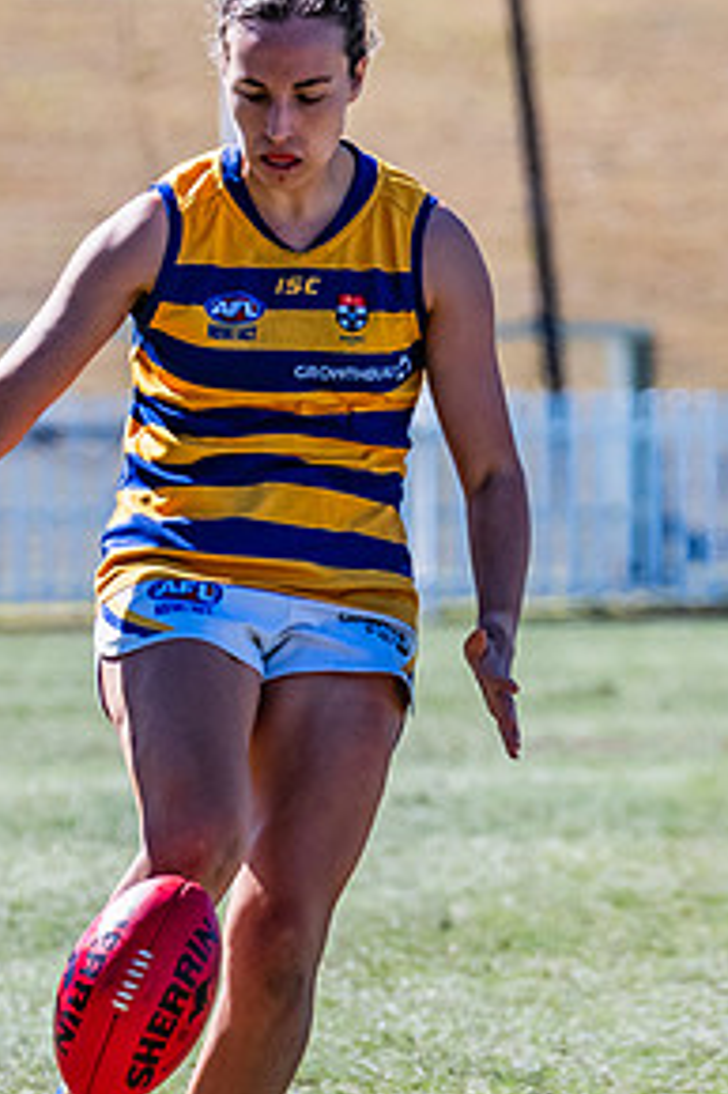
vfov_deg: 2.1
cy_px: 547
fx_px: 29669
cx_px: 281
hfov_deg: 1.4
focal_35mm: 977
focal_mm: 290
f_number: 7.1
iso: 800
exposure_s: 1/1600
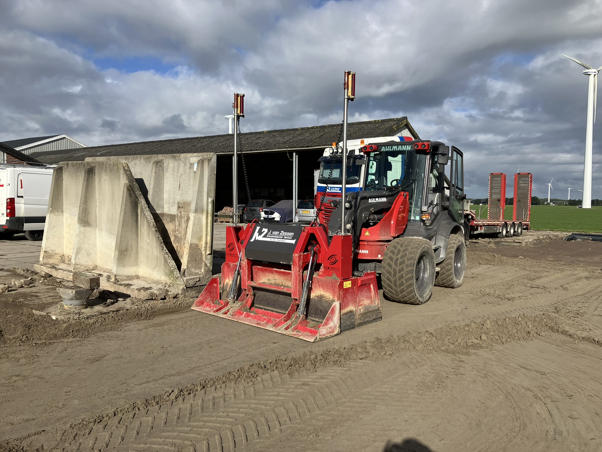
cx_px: 301
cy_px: 226
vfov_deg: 49.7
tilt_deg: -2.6
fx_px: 487
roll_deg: -0.2
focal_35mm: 28
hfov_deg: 63.4
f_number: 1.8
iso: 32
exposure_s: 1/2558
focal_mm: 3.99
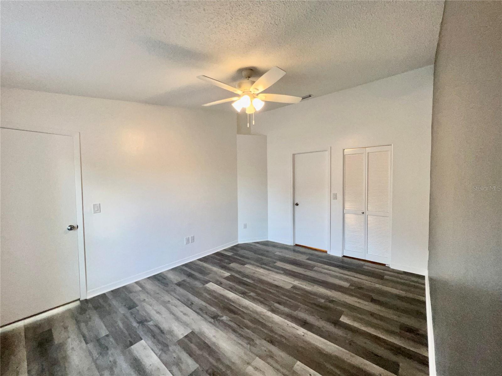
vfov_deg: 89.9
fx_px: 189
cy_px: 188
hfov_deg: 106.2
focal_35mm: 13
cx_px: 251
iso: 200
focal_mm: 1.57
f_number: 1.8
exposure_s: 1/120
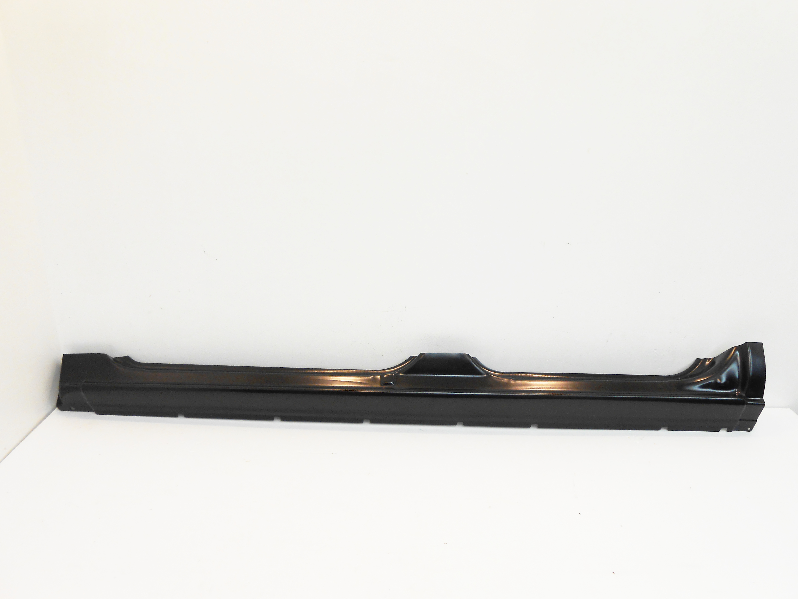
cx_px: 399
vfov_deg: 53.1
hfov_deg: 67.3
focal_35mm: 26
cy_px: 300
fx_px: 599
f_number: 3.5
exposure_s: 1/30
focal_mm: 4.6
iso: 100
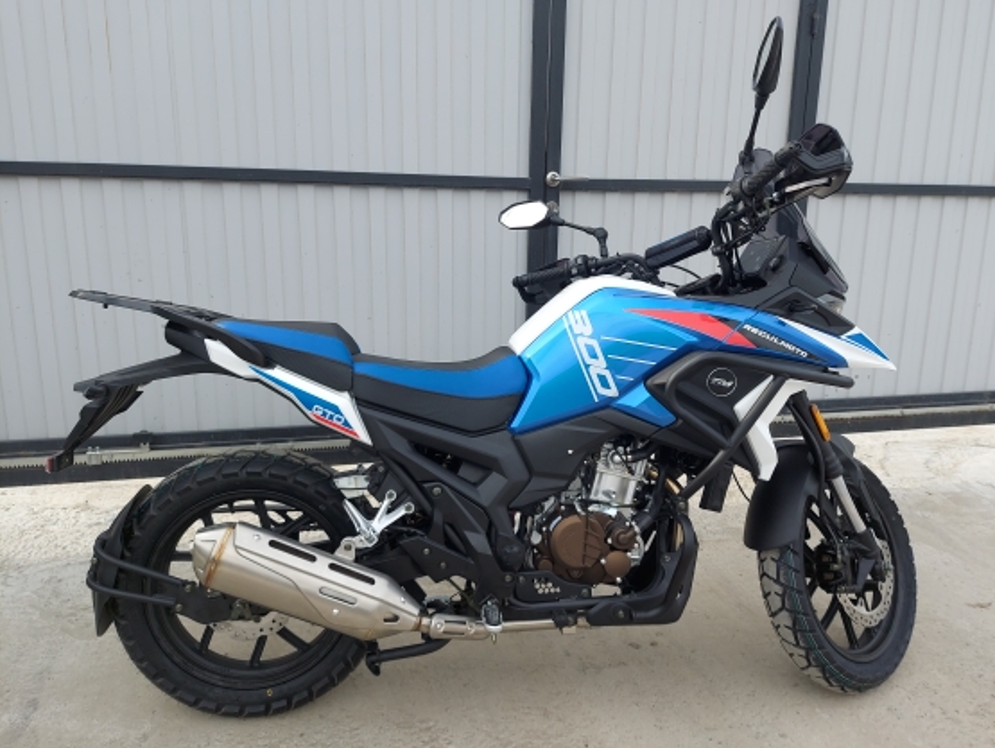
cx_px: 516
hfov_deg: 69.3
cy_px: 361
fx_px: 719
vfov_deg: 54.9
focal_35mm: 25
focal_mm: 5.23
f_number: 1.8
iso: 40
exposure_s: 1/486
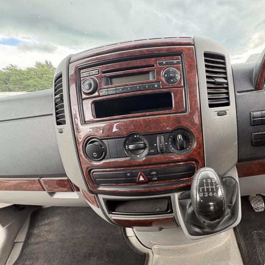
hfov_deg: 80.8
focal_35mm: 17
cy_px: 136
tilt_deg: -22.7
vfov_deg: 84.0
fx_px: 147
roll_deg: -2.9
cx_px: 180
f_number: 2.2
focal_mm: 2.22
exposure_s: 1/99
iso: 200
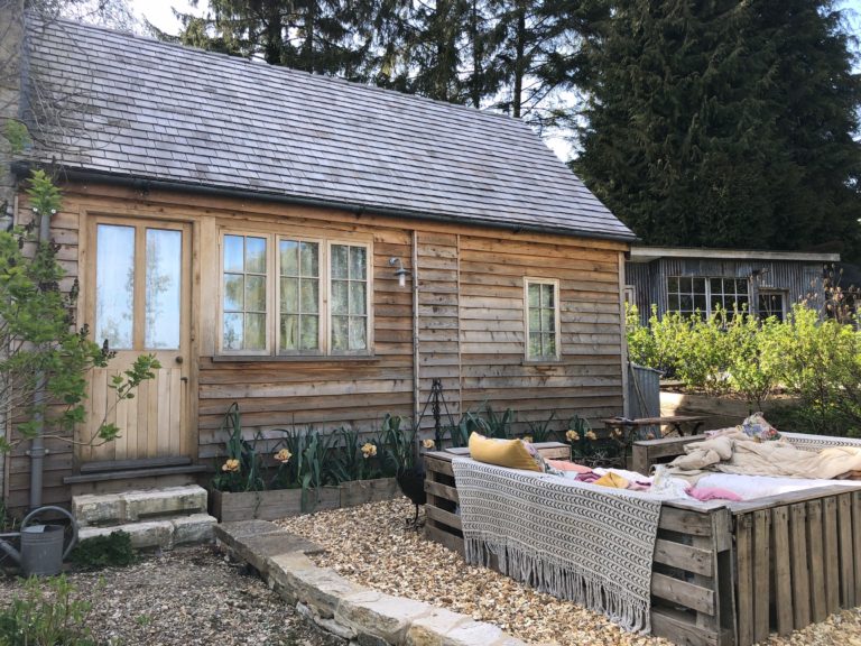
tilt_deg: +3.6
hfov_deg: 63.4
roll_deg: +0.3
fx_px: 696
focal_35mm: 28
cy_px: 323
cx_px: 430
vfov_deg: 49.7
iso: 20
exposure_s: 1/421
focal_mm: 3.99
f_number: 1.8
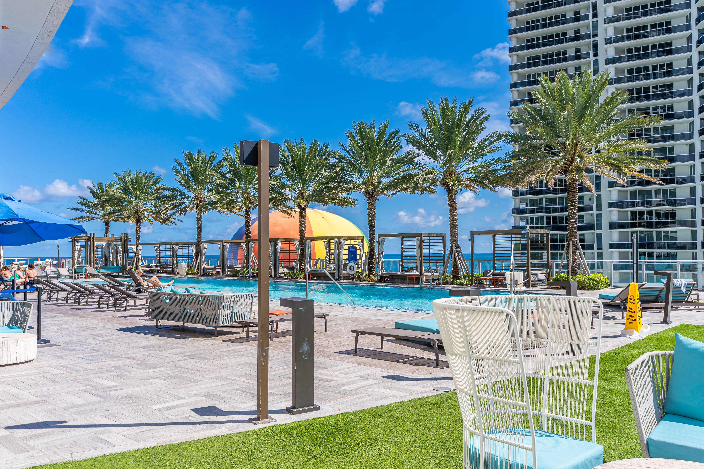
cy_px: 234
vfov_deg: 46.4
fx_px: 548
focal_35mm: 28
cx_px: 352
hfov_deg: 65.5
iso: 100
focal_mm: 28
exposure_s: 1/400
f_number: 8
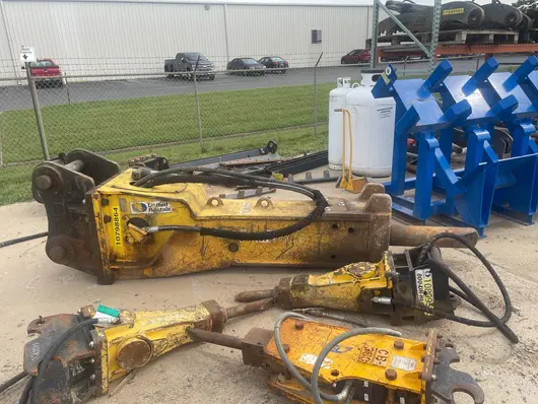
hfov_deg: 65.3
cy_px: 209
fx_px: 420
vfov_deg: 51.4
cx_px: 267
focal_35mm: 27
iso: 32
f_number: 1.6
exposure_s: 1/1195
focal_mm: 4.2
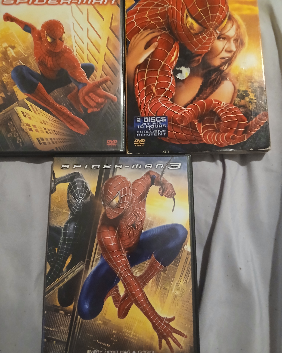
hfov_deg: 51.5
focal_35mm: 28
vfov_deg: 62.2
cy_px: 175
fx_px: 292
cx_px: 141
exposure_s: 1/15
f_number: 1.8
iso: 800
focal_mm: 3.98
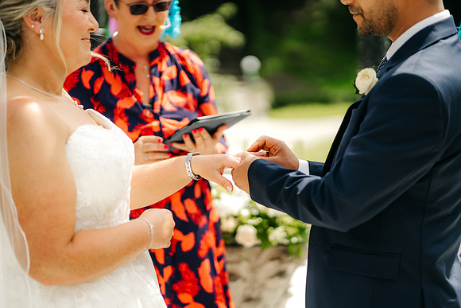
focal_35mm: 85
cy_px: 154
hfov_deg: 23.9
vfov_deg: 16.1
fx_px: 1089
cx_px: 230
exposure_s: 1/3200
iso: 100
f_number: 2
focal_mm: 85
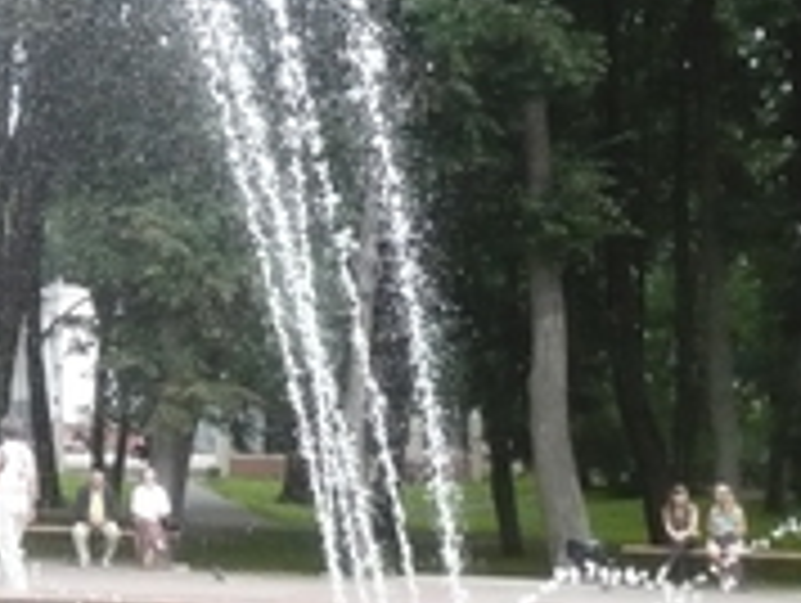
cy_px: 74
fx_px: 2502
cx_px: -297
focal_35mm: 108
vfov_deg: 13.6
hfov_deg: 16.9
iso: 400
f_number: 2.8
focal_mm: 5.8
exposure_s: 1/800
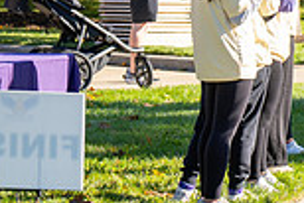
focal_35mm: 276
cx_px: 474
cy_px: 38
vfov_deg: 5.0
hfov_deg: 7.3
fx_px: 2333
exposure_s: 1/400
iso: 100
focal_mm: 49
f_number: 2.8
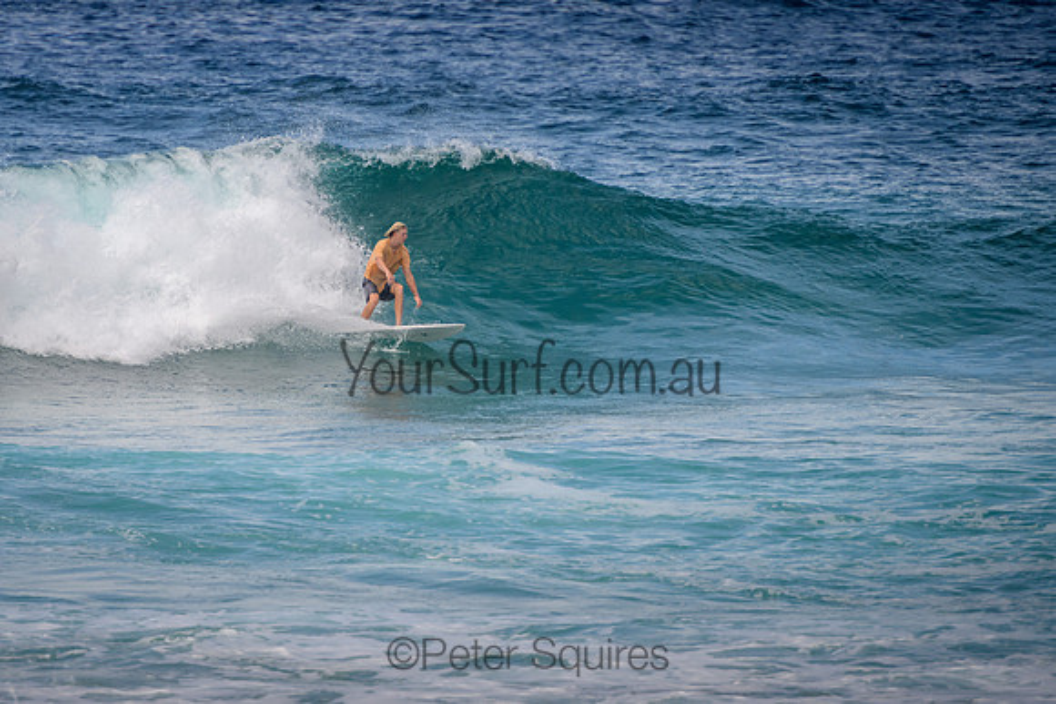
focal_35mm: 549
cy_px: 272
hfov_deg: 3.8
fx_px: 16117
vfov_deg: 2.5
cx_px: 388
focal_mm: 400
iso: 360
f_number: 5.6
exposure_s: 1/2000
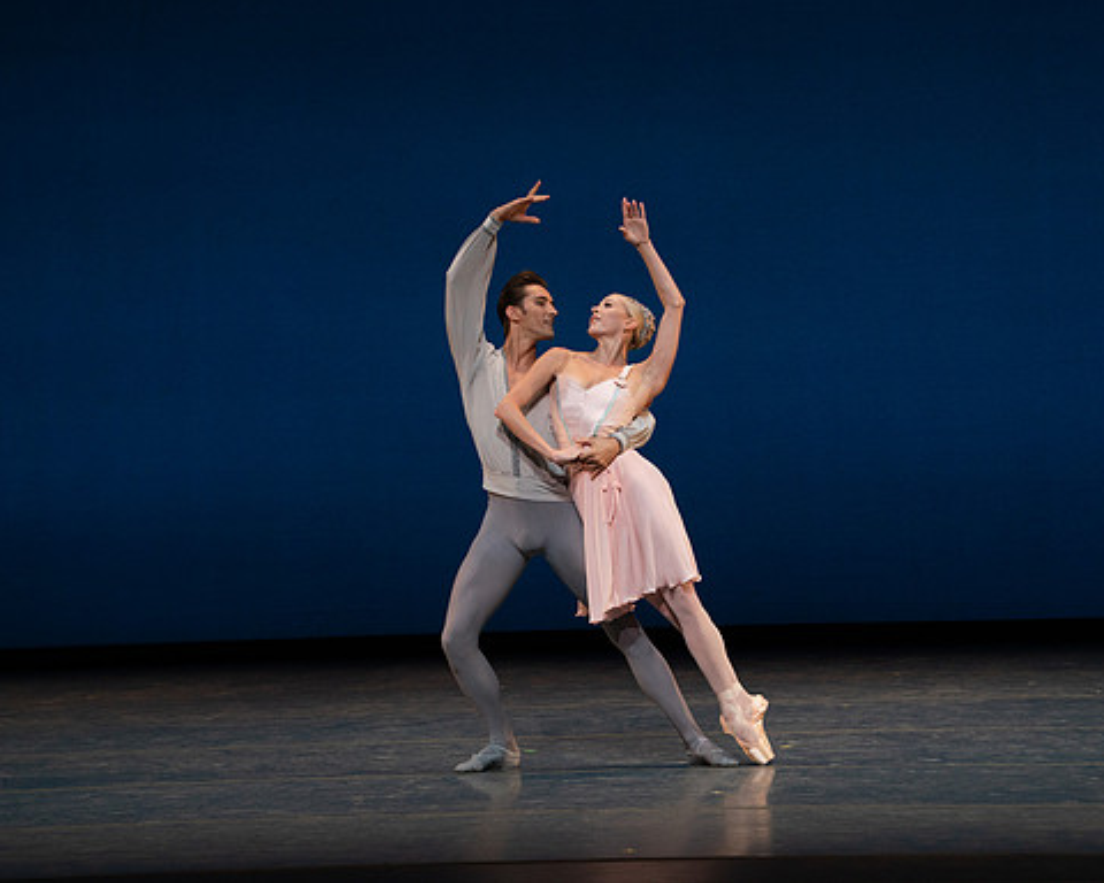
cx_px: 481
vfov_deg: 6.8
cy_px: 440
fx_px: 7417
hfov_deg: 8.5
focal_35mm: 227
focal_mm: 200
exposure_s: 1/500
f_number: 8
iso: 3200
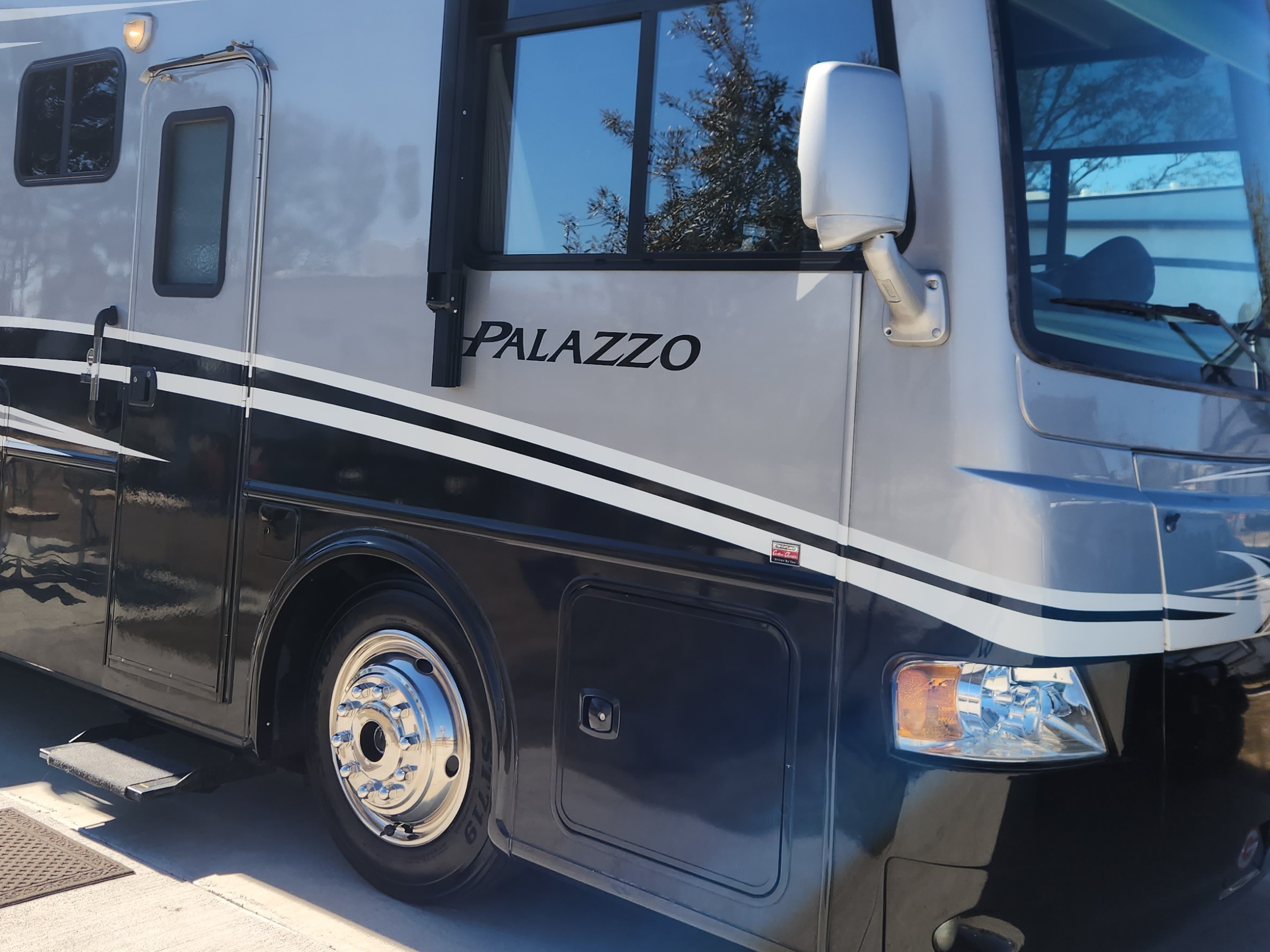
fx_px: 1431
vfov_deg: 36.5
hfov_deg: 47.6
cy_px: 333
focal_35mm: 39
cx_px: 511
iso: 20
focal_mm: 5.4
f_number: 1.8
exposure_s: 1/1024
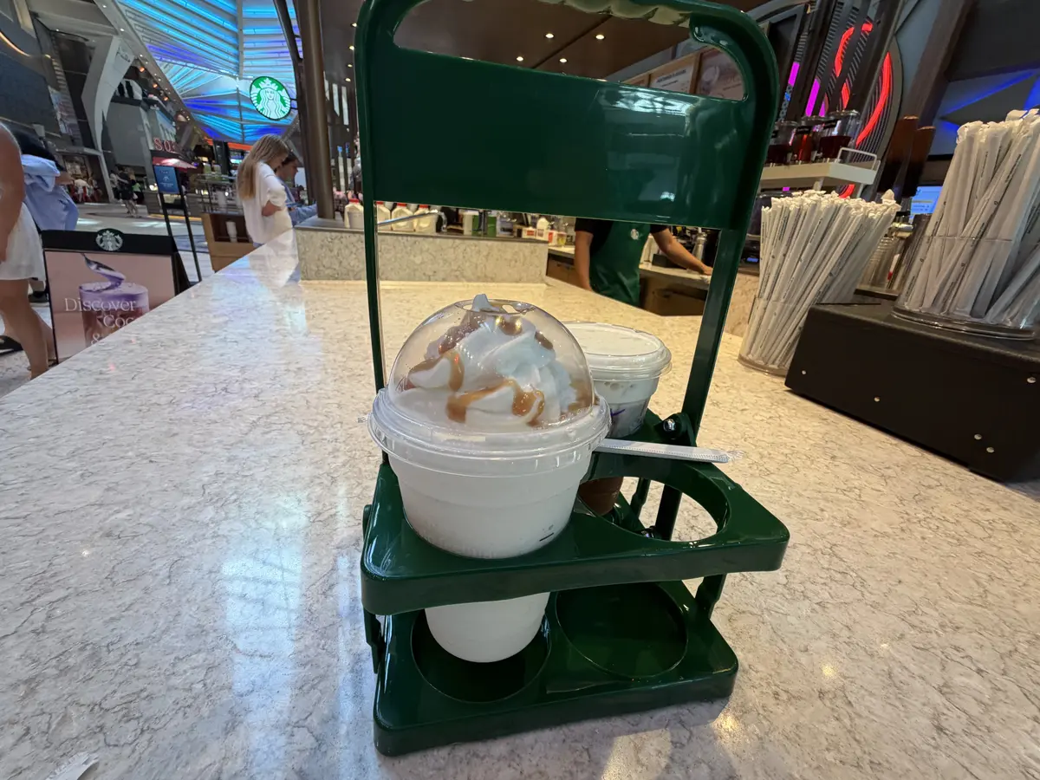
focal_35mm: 14
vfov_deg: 85.7
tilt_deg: -22.8
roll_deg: -3.9
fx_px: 421
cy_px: 390
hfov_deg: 102.1
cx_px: 520
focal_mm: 2.22
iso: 100
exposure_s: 1/115
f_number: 2.2
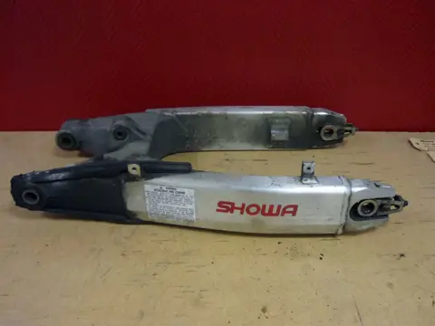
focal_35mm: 33
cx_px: 218
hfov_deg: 55.4
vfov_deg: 42.9
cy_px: 163
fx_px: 415
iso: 320
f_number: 2.8
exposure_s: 1/30
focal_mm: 5.5
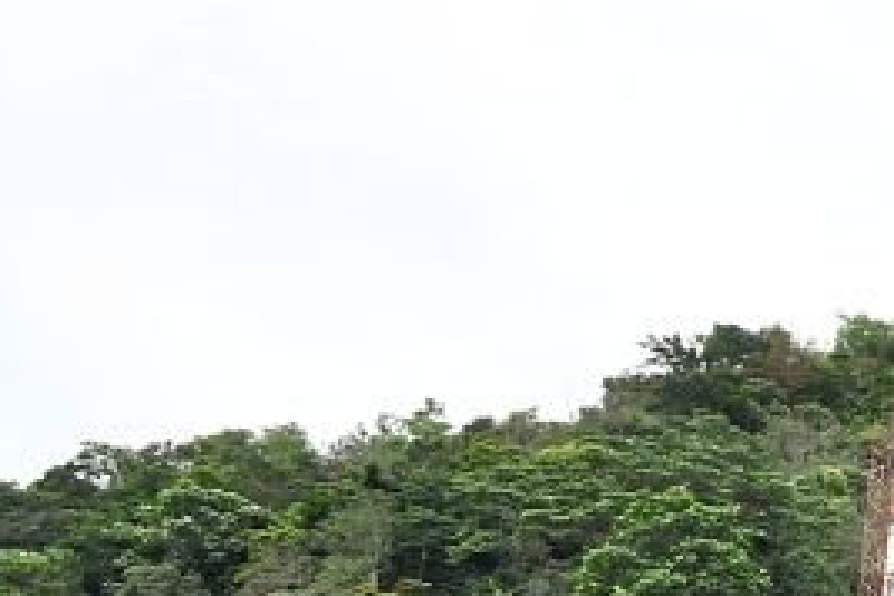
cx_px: 1641
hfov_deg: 21.1
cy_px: 573
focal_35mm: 60
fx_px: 1490
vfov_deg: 21.9
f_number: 22
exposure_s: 1/60
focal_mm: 16
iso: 400
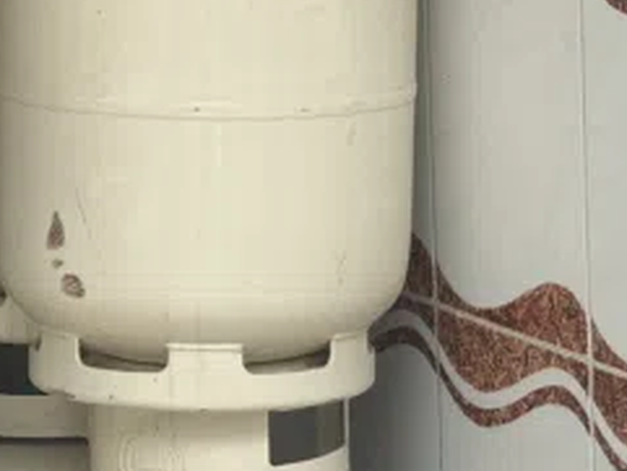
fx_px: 5781
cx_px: 190
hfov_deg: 6.2
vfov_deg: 4.7
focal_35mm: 319
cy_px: 271
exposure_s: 1/99
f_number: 2.8
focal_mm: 15.66
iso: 64
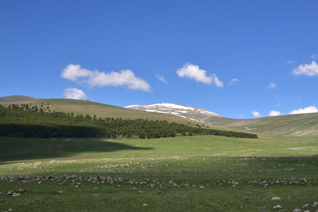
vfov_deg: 18.9
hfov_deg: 27.9
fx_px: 636
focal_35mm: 72
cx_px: 212
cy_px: 124
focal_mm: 50
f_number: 11
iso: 100
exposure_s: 1/125
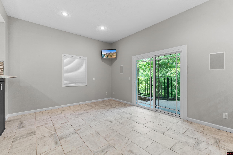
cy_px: 78
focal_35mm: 15
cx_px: 116
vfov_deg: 77.3
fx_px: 97
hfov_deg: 100.4
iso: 320
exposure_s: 1/4
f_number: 7.1
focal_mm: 10
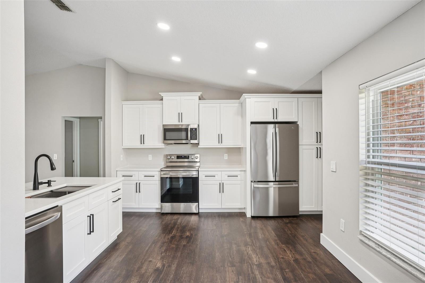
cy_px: 142
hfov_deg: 86.9
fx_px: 224
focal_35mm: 19
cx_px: 212
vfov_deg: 64.5
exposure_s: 1/15
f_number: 8
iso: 400
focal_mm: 19
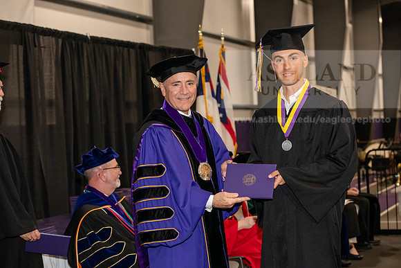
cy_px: 134
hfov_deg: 28.8
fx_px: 780
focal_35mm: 70
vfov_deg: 19.5
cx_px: 200
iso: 2500
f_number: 5
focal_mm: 70
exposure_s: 1/200
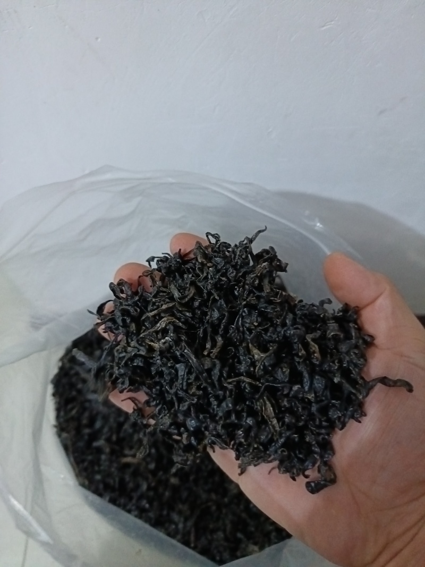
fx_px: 393
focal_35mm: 24
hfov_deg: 56.8
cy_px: 284
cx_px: 212
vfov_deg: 71.6
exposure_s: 1/16.7
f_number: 1.75
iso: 4397
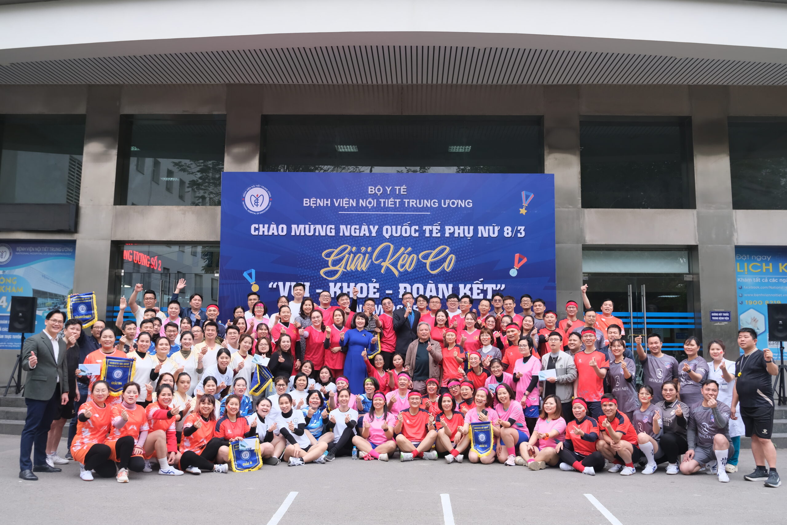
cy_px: 262
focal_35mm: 32
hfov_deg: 58.7
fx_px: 700
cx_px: 394
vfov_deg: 41.1
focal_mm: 21.5
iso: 320
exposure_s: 1/70
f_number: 5
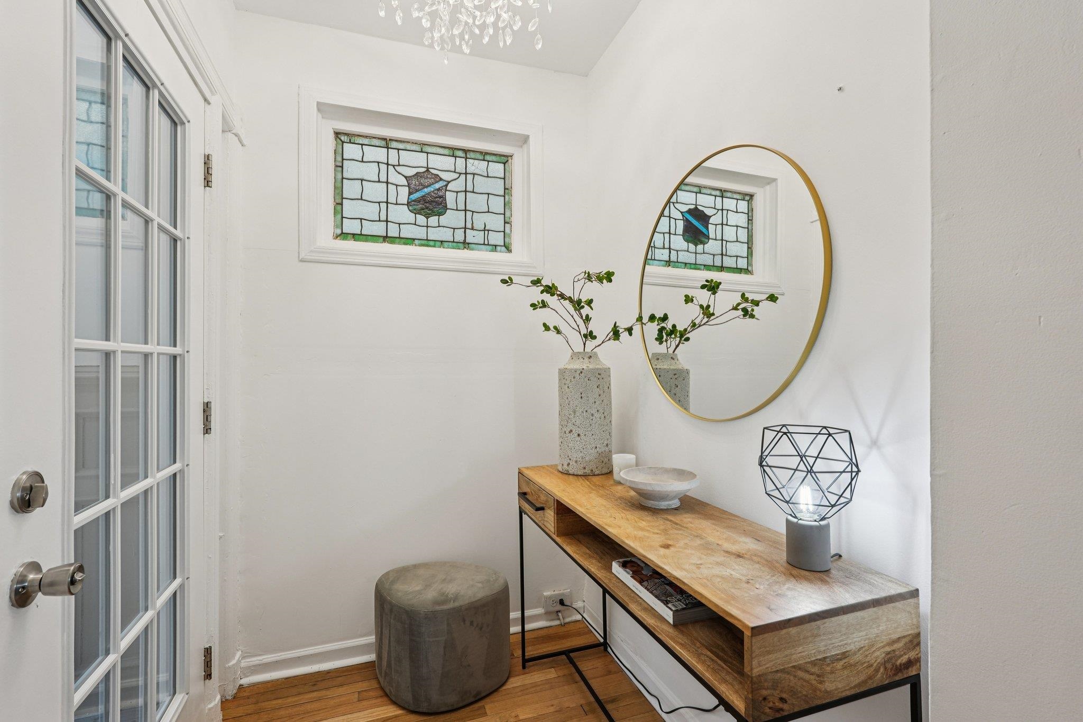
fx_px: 481
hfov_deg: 96.7
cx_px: 542
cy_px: 361
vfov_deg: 73.7
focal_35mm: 16
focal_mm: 16
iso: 250
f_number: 9
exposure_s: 1/30
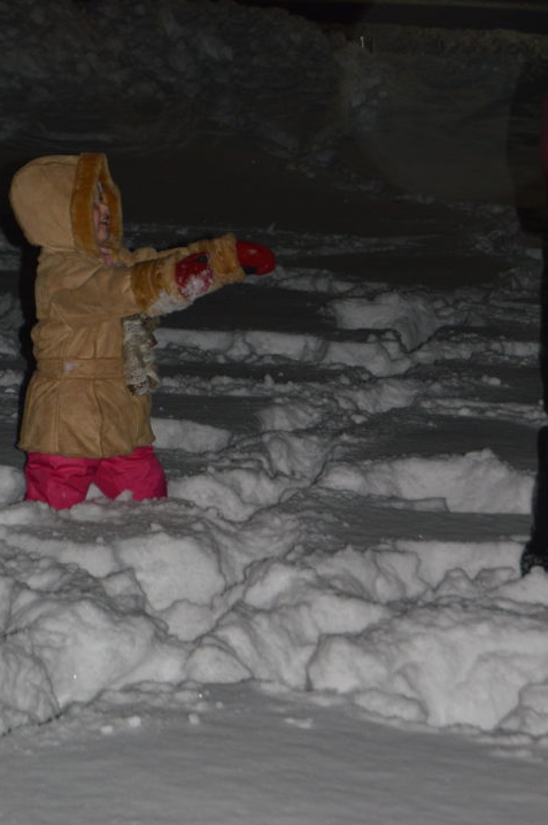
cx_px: 132
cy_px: 371
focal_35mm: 133
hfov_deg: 10.3
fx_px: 3039
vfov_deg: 15.5
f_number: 5.6
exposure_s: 1/60
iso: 400
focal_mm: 55
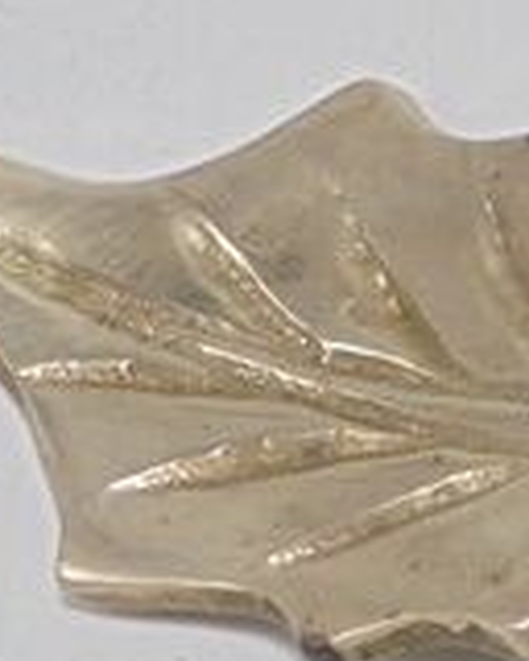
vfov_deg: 10.2
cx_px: 1068
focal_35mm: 187
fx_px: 3660
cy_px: 731
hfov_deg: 7.9
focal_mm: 6.1
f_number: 4
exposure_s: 1/60
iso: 100
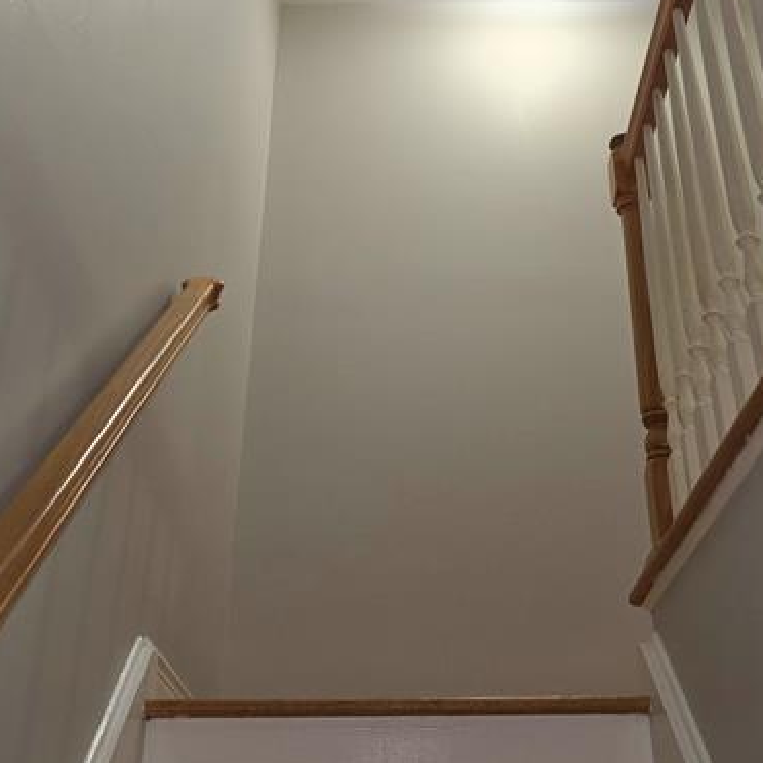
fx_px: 1047
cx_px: 419
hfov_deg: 40.0
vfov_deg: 38.2
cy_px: 131
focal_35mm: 42
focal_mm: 6.5
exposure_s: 1/60.2
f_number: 1.4
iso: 50
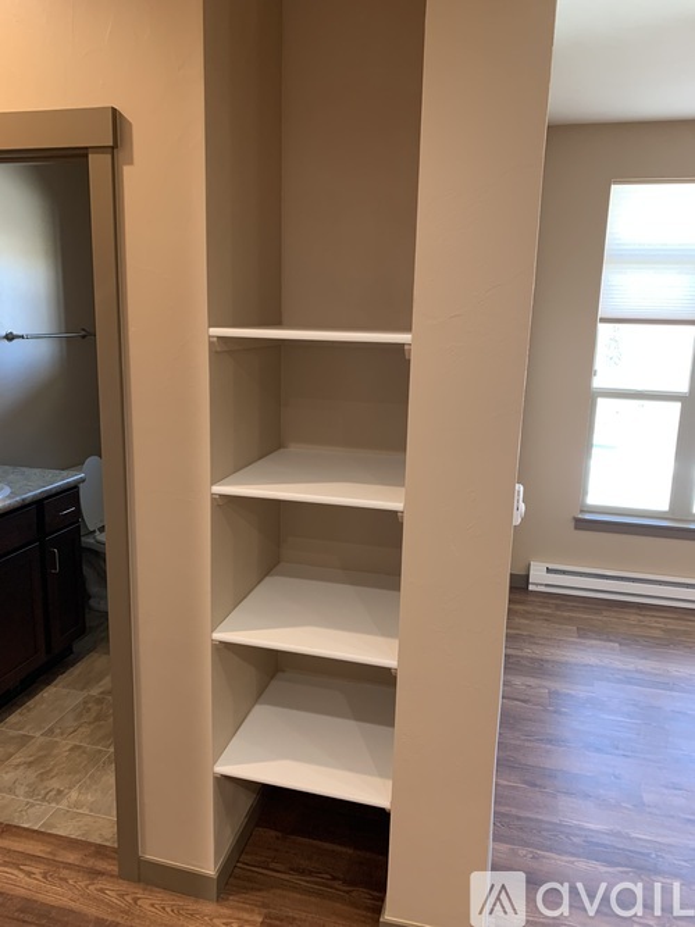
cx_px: 348
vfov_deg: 67.3
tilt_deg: -9.6
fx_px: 696
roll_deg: -2.0
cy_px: 464
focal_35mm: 26
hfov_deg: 53.0
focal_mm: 4.25
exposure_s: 1/60
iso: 160
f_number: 1.8
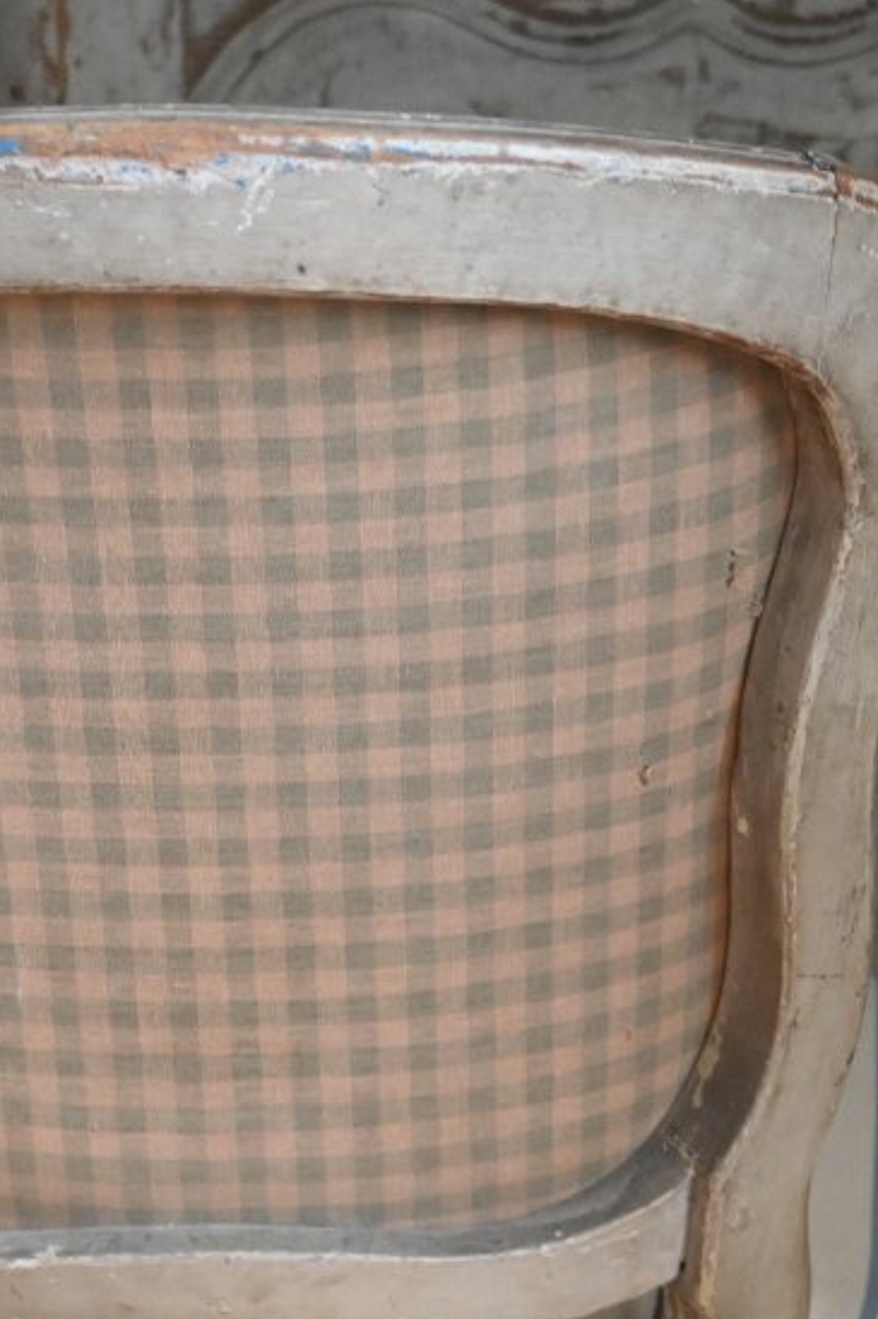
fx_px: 3790
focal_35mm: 104
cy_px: 1372
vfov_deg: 19.1
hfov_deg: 13.2
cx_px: 296
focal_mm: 31.5
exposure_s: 1/125
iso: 2800
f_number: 4
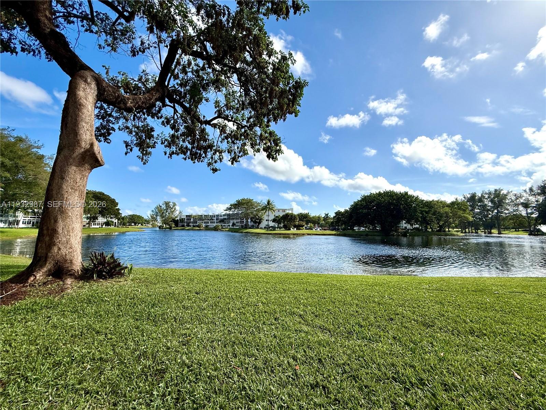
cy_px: 205
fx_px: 221
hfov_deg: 102.1
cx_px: 273
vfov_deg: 85.7
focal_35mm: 14
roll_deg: -0.4
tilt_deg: +5.6
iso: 50
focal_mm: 2.22
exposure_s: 1/3663
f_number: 2.2
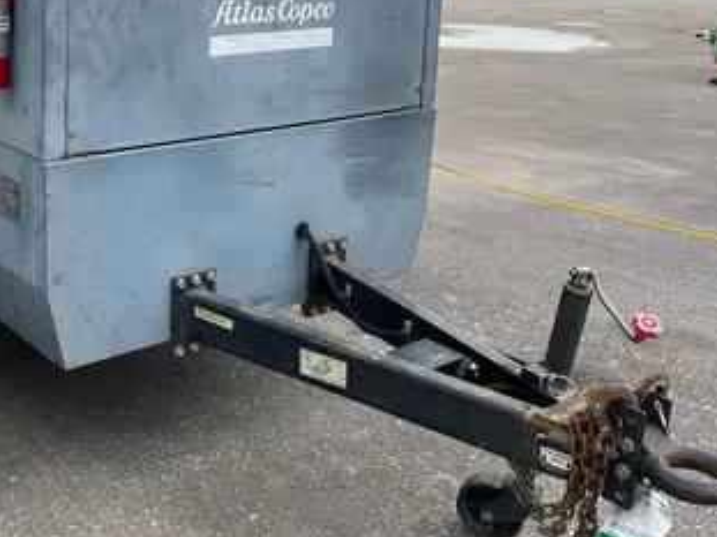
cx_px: 187
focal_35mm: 46
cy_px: 190
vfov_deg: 31.3
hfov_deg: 40.2
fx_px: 952
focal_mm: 5.1
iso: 50
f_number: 1.6
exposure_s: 1/804
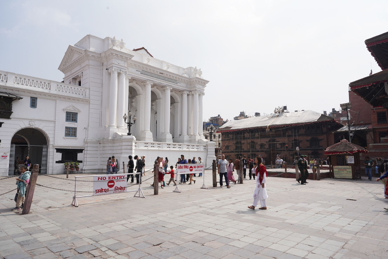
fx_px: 259
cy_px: 130
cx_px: 194
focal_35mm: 24
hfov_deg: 73.7
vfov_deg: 53.1
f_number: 13
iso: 100
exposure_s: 1/125
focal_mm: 24
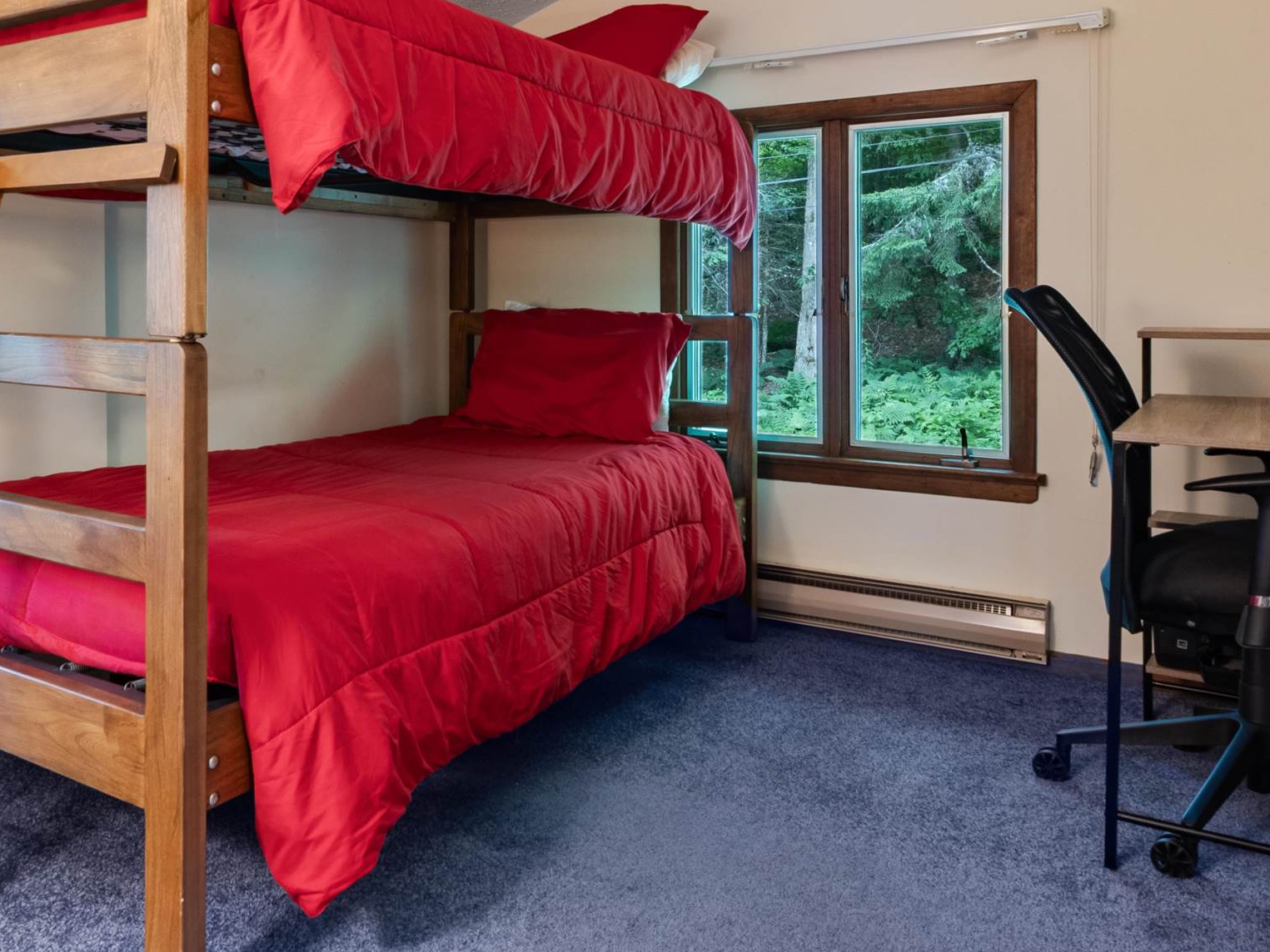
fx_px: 1137
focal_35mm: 31
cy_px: 321
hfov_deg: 57.6
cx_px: 469
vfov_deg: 44.8
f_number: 11
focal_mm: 16
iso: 200
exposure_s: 30
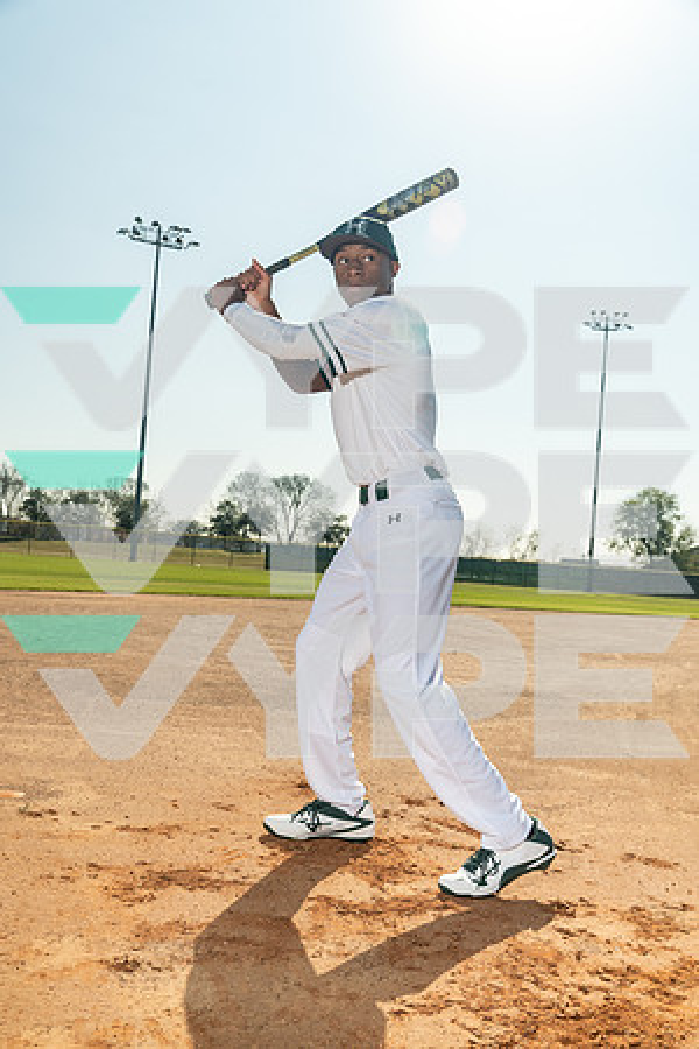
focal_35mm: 34
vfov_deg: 55.8
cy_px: 524
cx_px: 350
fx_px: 990
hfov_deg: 38.9
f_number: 7.1
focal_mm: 34
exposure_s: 1/200
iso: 500
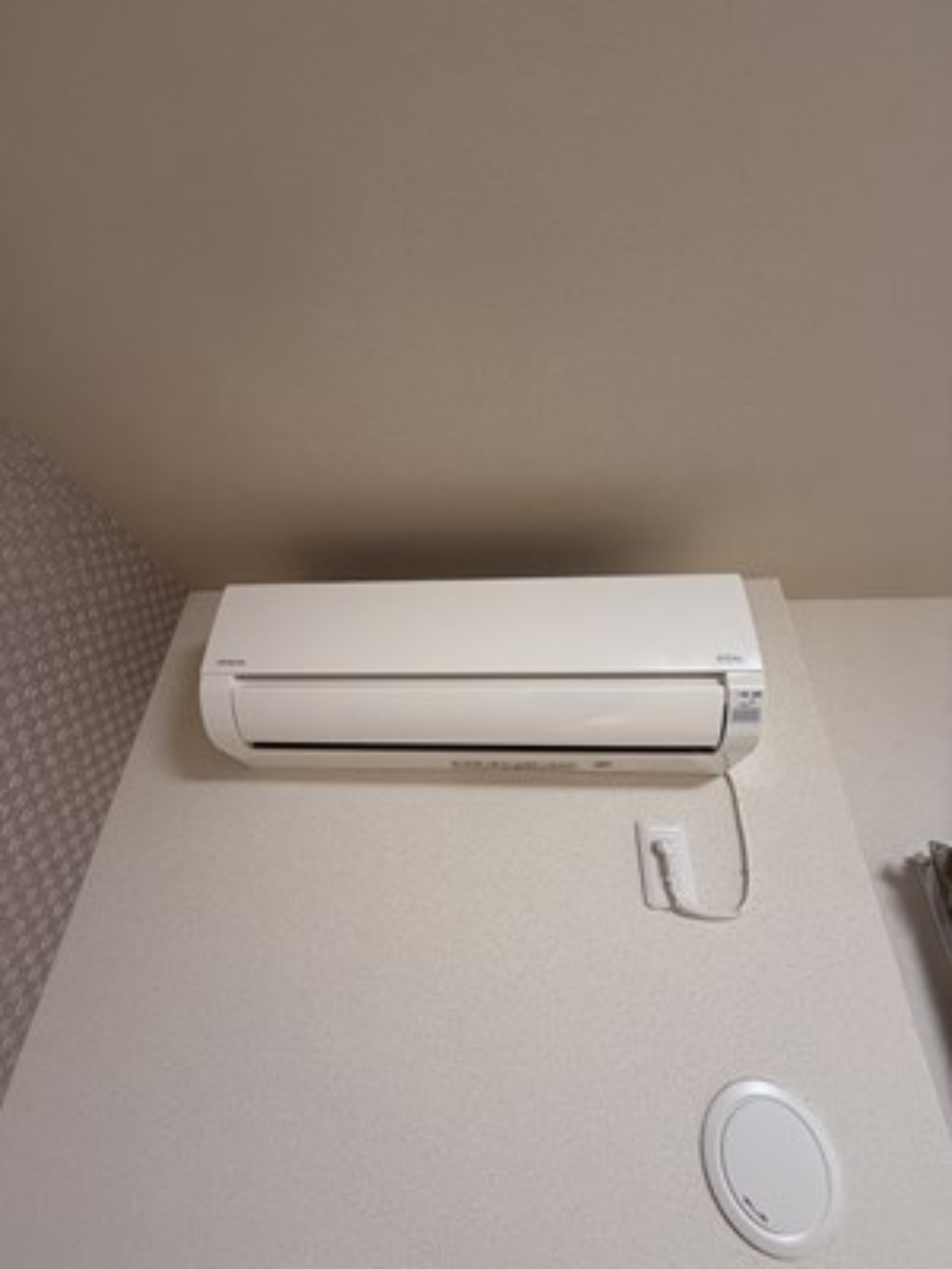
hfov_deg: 85.7
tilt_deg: +26.7
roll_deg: -3.5
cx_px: 476
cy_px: 634
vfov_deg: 102.1
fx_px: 513
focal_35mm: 14
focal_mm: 2.22
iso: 320
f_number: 2.2
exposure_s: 1/100
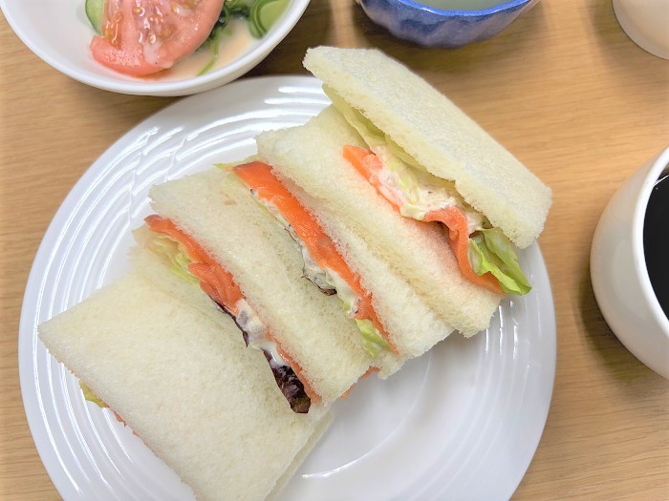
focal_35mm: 26
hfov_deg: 67.3
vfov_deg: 53.1
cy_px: 250
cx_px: 334
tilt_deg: -76.7
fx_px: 502
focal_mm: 5.96
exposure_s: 1/120
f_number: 1.6
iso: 64
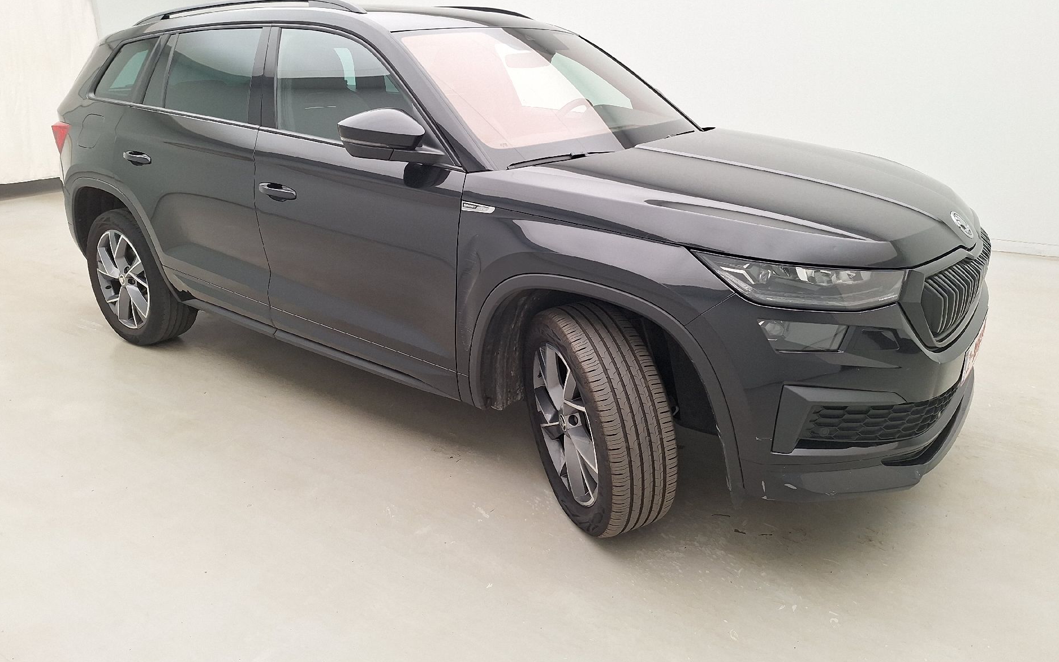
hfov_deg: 72.5
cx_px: 522
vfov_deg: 49.1
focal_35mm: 25
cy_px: 279
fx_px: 722
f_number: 1.8
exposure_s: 1/100
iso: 64
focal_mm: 5.54
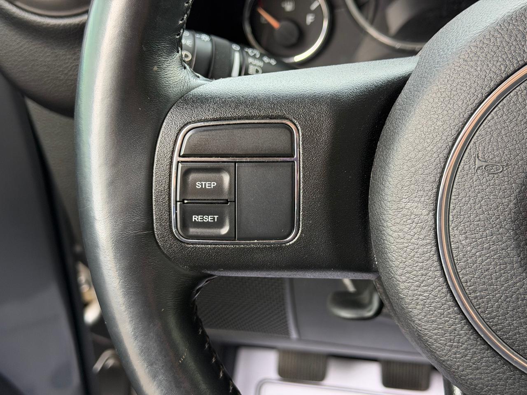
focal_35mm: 48
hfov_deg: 39.7
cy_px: 198
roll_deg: +2.1
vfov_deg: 30.3
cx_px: 264
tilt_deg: -32.4
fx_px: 731
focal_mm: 6.76
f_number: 1.78
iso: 100
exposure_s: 1/64
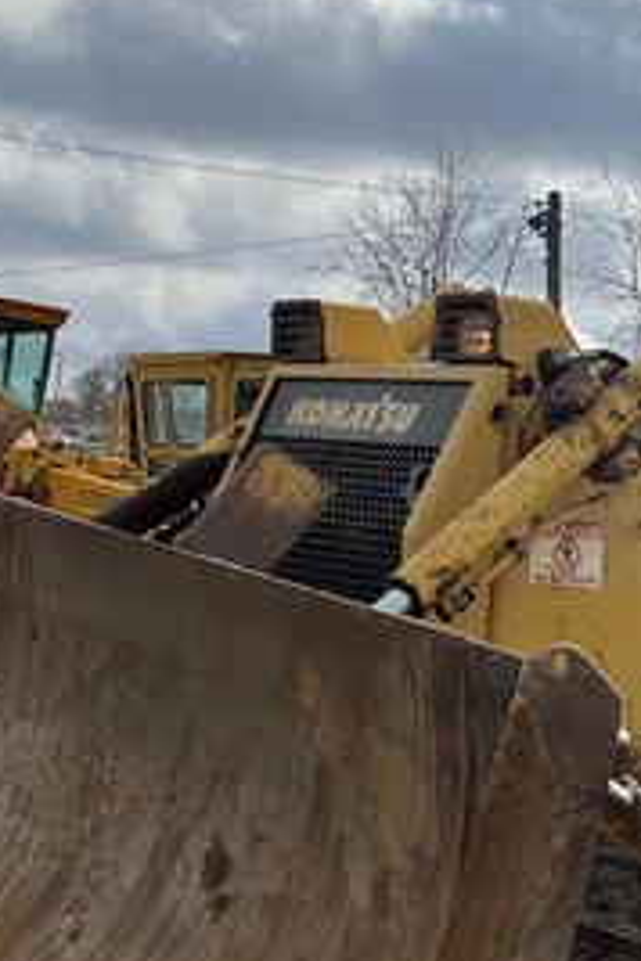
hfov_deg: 17.4
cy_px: 646
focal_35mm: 76
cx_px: 691
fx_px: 2030
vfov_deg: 26.5
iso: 50
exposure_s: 1/5319
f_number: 1.6
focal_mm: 5.1
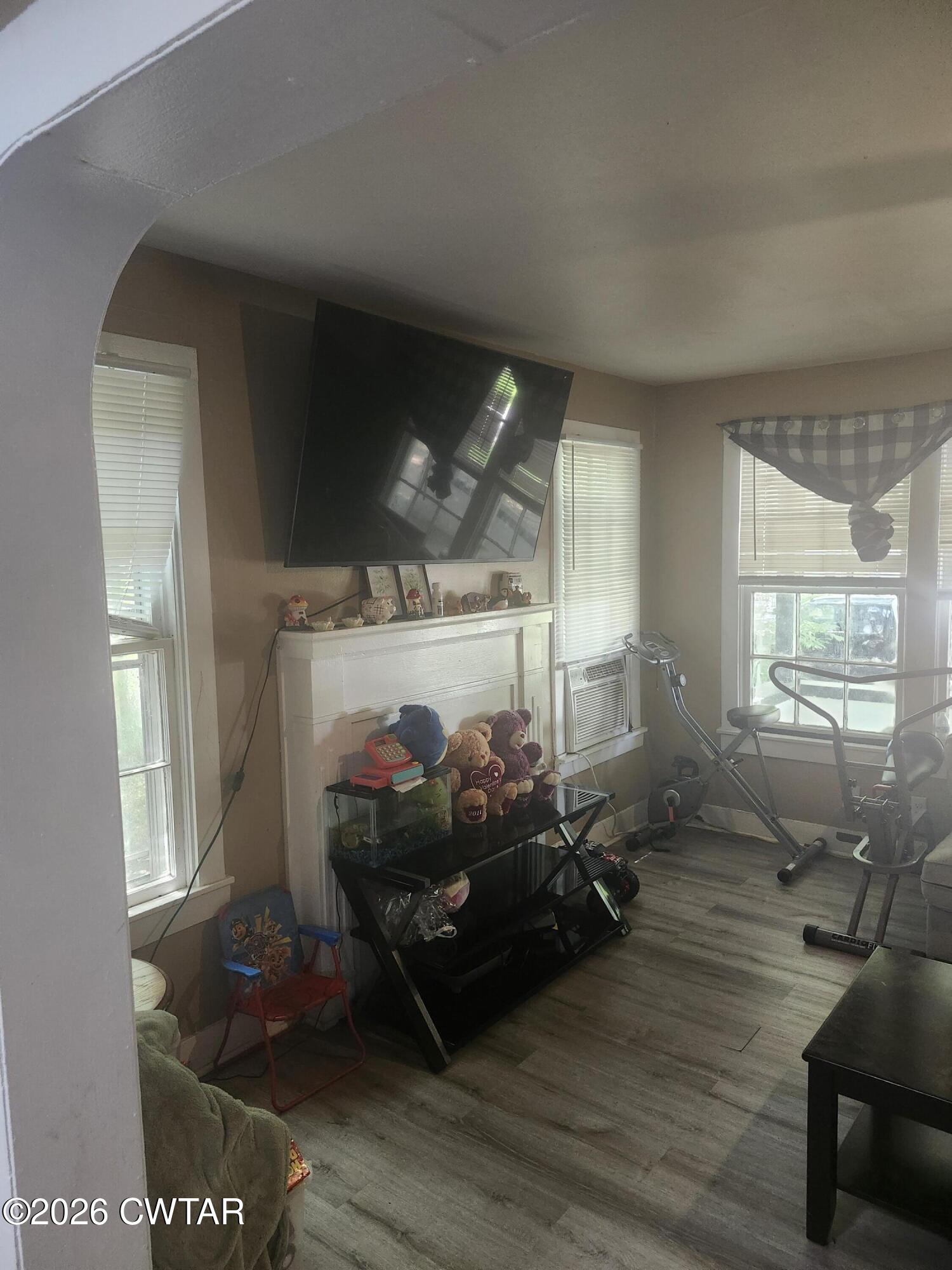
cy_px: 635
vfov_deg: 73.9
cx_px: 476
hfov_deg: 58.9
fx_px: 843
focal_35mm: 23
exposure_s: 1/120
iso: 800
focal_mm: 5.54
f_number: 1.8
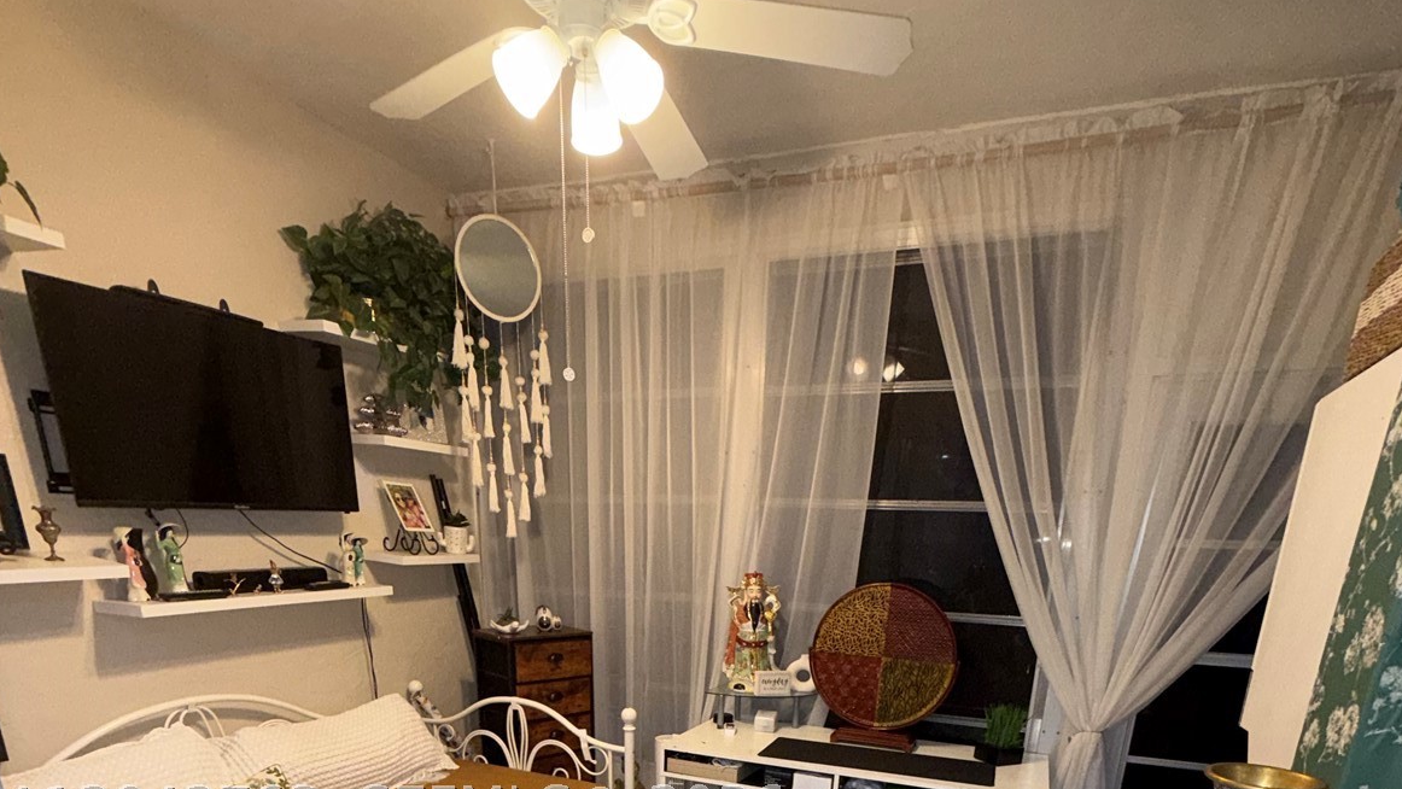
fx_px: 781
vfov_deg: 44.6
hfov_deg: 83.8
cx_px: 714
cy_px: 807
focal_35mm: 21
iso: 160
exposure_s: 1/60
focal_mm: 2.22
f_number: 2.2
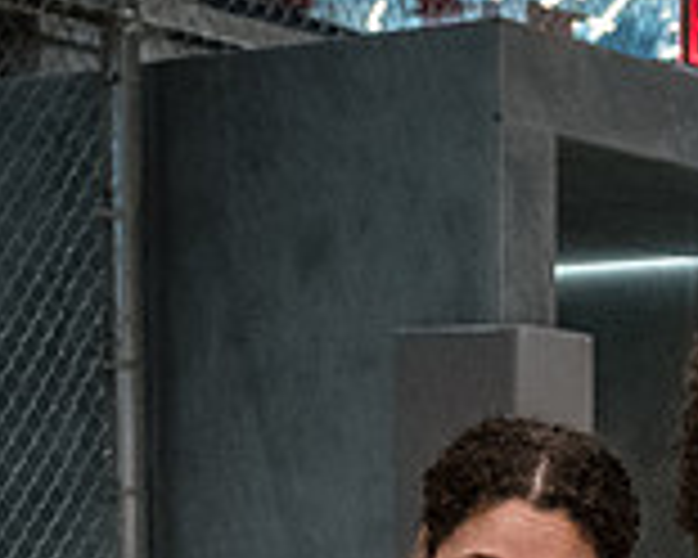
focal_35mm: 135
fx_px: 2789
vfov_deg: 10.9
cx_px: 621
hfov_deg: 14.1
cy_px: 905
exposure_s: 1/400
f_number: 4
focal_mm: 24
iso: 5000
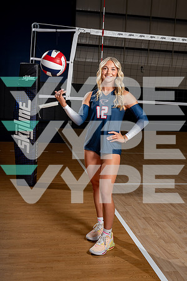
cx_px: 94
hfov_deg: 31.9
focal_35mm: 42
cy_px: 140
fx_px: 327
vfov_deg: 46.4
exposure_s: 1/250
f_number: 8
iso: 100
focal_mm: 42
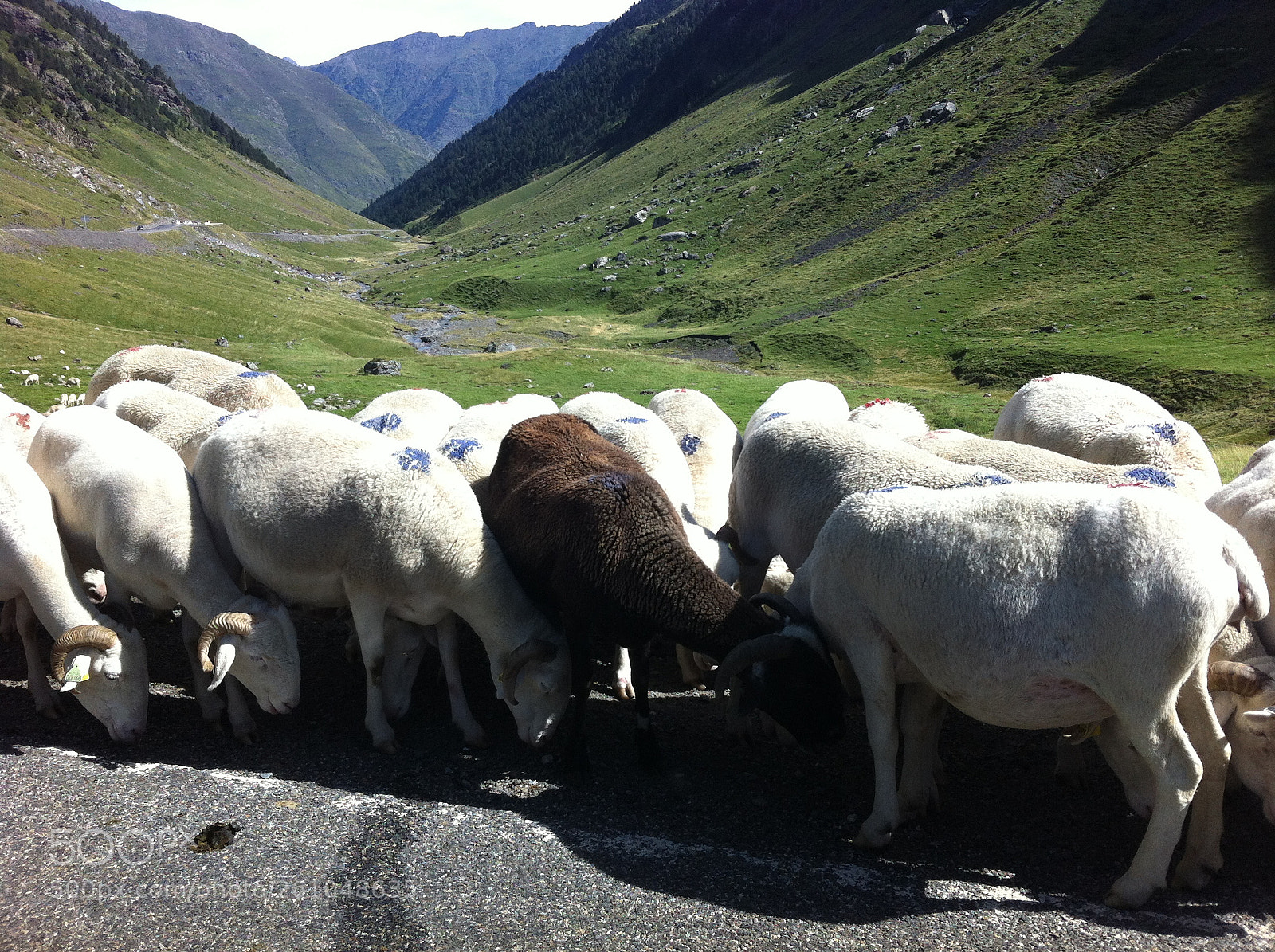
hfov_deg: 52.7
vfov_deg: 40.6
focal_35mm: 35
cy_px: 476
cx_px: 638
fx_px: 1287
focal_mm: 3.85
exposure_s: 1/580
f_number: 2.8
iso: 80
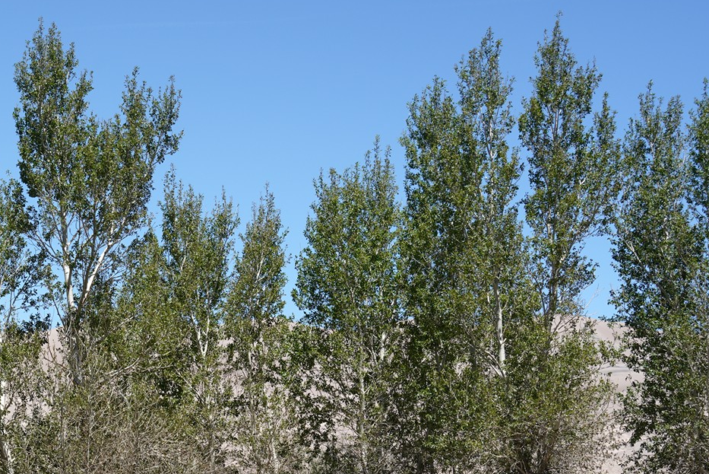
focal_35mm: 90
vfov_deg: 15.0
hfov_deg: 21.8
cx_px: -5
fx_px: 1773
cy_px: 473
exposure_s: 1/160
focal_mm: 42
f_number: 10
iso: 80
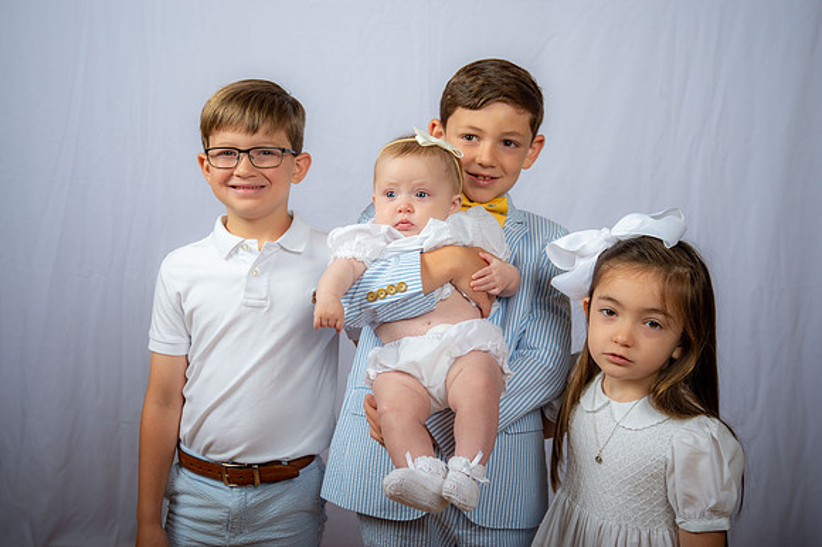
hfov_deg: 38.2
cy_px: 274
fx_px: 1187
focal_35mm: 52
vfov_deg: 26.0
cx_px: 411
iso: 250
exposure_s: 1/200
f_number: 6.3
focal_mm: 52
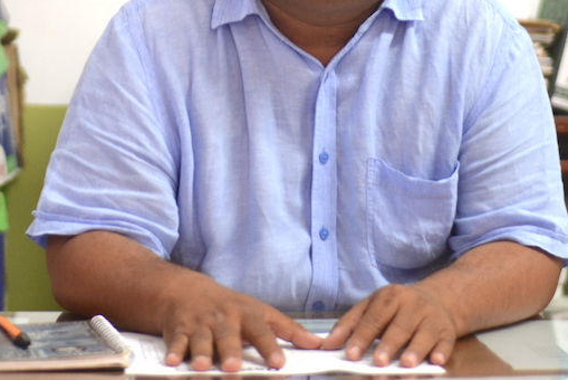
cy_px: 55
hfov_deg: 19.3
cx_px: 253
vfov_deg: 12.9
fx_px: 1673
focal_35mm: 106
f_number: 1.6
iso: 400
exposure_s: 1/60
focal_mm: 30
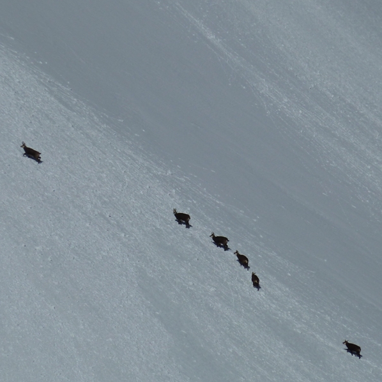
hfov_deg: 3.7
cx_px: 216
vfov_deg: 3.7
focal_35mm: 472
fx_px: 5893
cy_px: 191
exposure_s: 1/2000
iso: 80
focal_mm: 49.2
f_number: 6.3
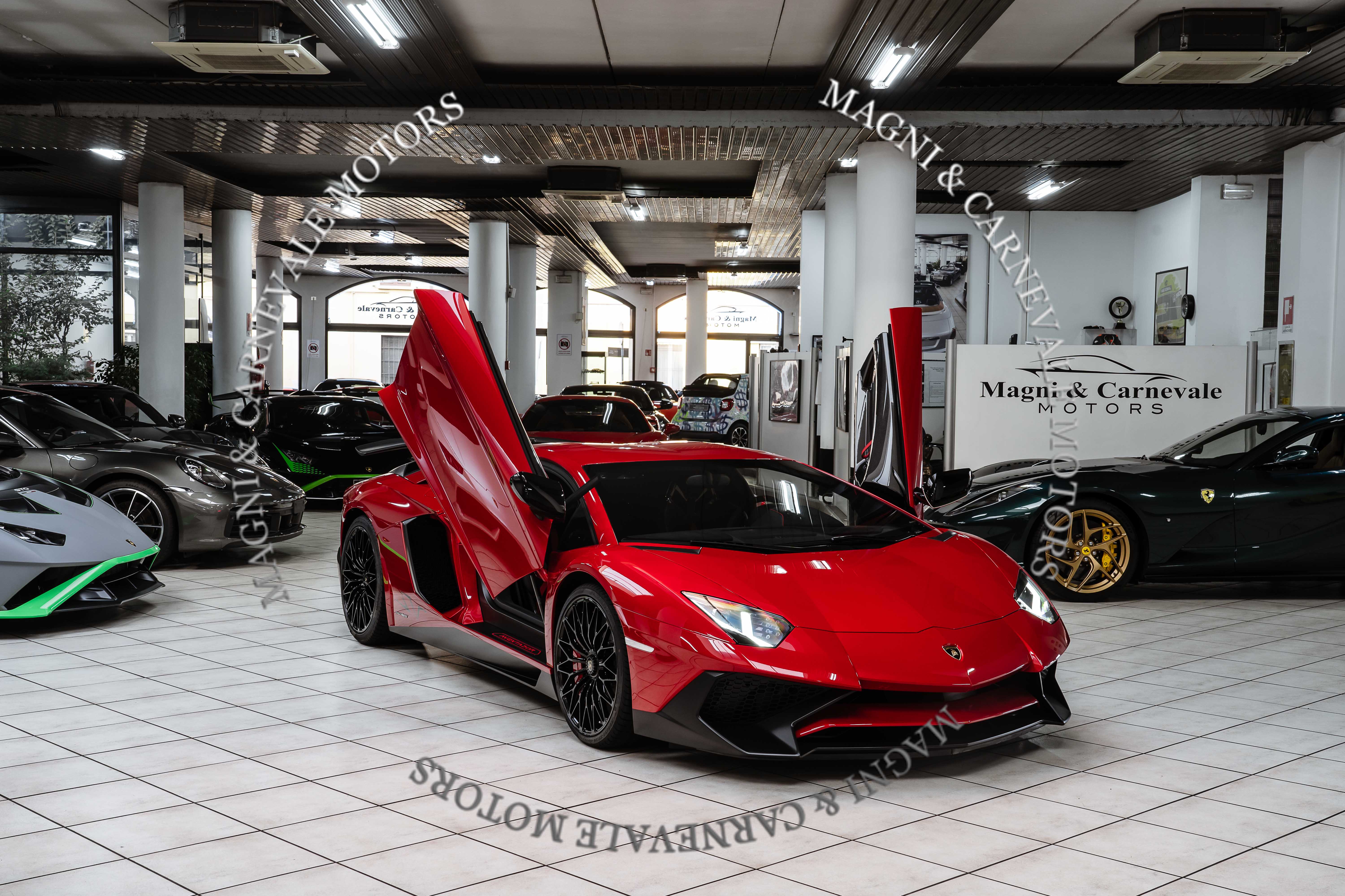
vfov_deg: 33.4
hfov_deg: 48.5
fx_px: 1494
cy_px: 448
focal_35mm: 40
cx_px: 672
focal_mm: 40
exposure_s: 1/1.67
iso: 200
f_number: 11
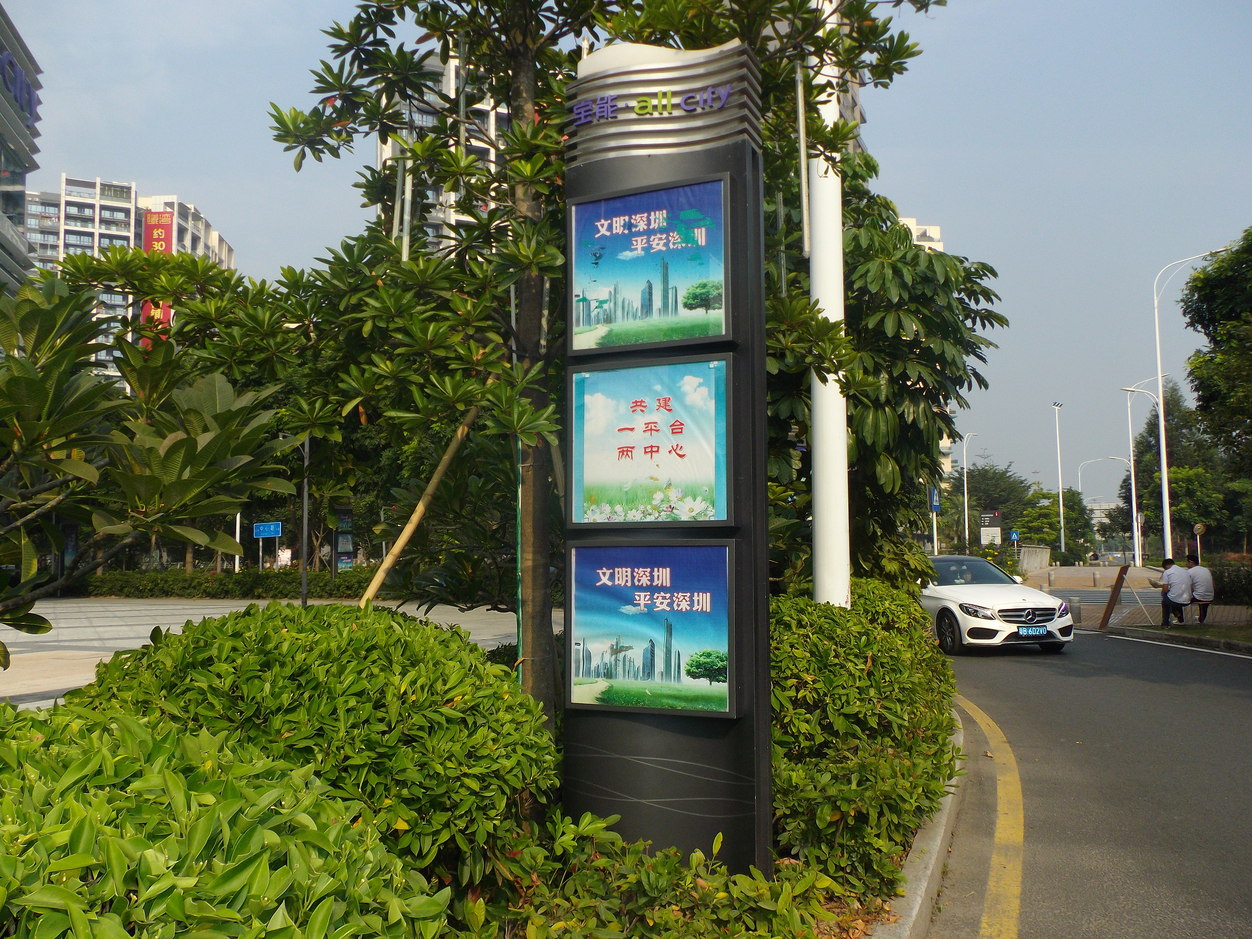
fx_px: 1013
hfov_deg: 63.4
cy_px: 470
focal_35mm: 28
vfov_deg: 49.7
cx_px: 626
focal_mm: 5
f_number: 3.1
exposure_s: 1/1000
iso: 100
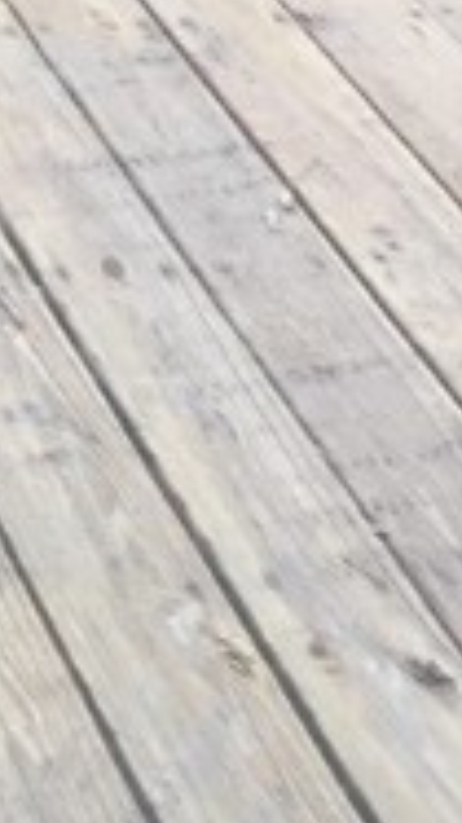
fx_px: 2835
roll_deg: -0.9
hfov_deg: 8.4
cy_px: -643
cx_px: -730
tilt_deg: -15.8
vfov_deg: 14.6
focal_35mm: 130
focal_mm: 4.15
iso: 32
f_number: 2.2
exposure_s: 1/120
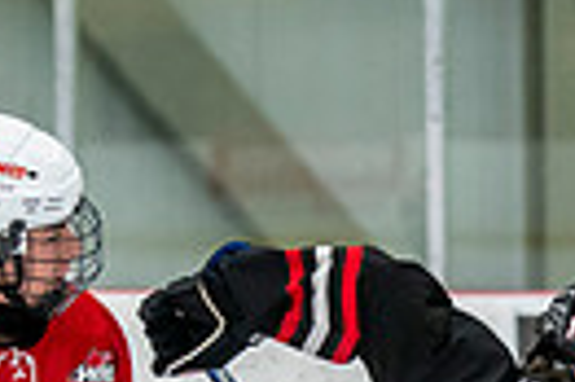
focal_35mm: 538
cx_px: 570
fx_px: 8582
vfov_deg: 2.5
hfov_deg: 3.8
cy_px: 666
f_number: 3.2
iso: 2000
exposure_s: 1/640
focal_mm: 100
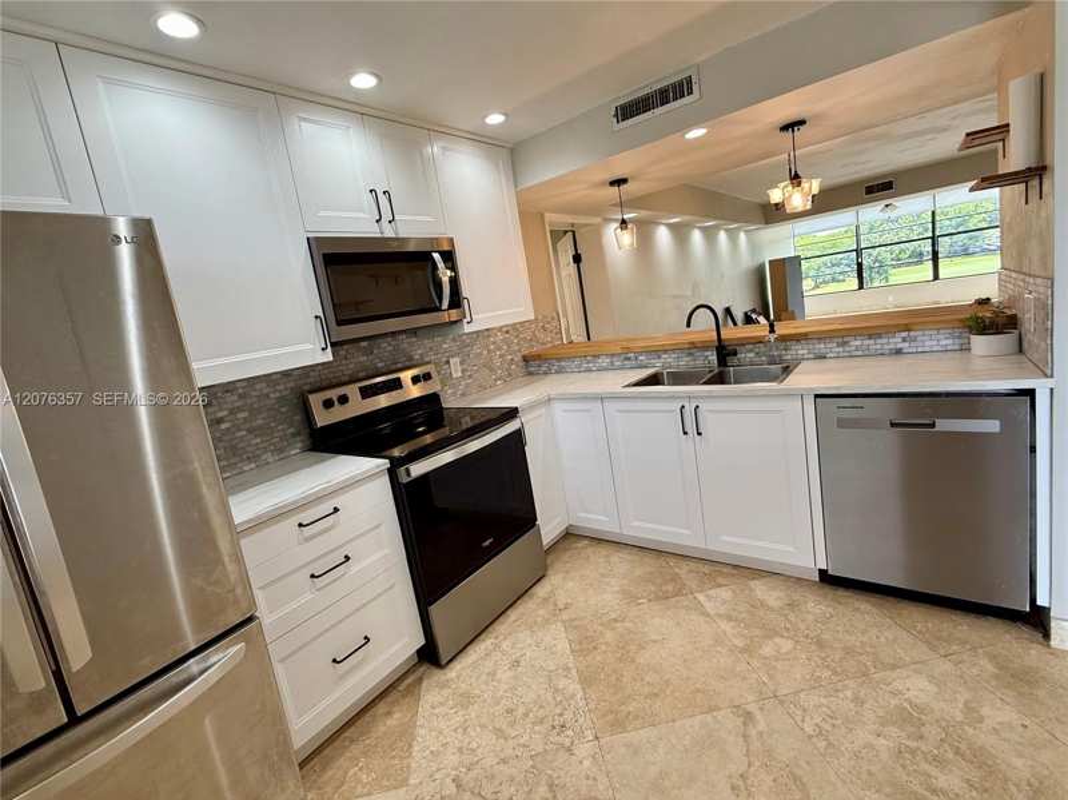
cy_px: 400
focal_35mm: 14
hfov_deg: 102.1
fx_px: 432
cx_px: 534
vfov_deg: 85.6
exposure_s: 1/120
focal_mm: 2.22
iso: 80
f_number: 2.2
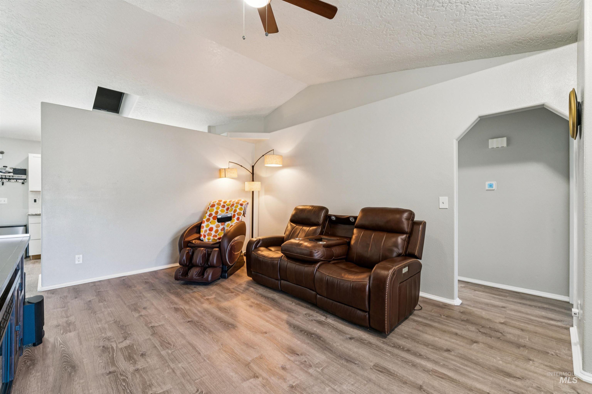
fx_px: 255
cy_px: 197
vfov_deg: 75.5
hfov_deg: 98.5
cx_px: 296
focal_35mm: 16
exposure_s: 1/3.33
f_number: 13
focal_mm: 15.5
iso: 400
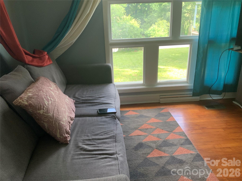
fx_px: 203
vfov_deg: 48.2
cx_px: 121
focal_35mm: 29
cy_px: 90
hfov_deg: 61.7
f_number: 1.8
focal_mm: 3
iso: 40
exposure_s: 1/60
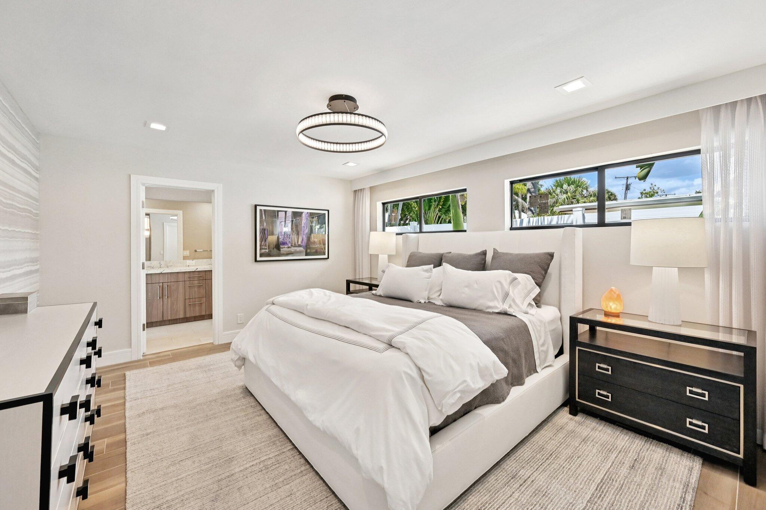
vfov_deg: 81.2
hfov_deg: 104.3
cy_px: 255
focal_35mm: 14
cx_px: 383
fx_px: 298
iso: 2500
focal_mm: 14
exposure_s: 1/800
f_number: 8
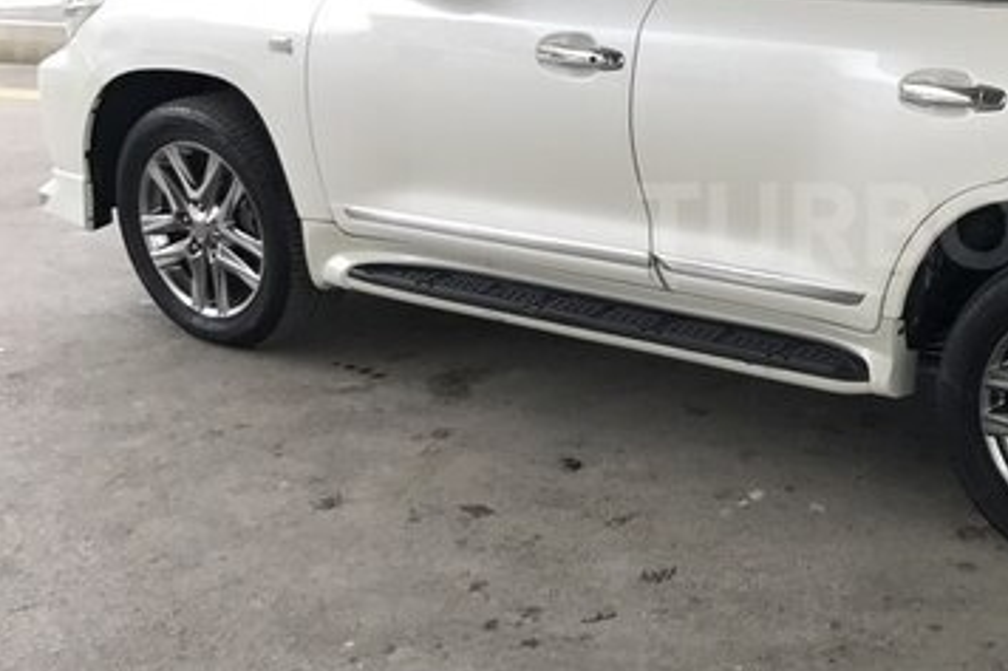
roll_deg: -3.0
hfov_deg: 34.6
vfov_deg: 24.9
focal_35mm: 54
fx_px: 1511
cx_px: 926
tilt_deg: -12.3
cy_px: 225
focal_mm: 3.99
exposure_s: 1/100
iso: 32
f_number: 1.8
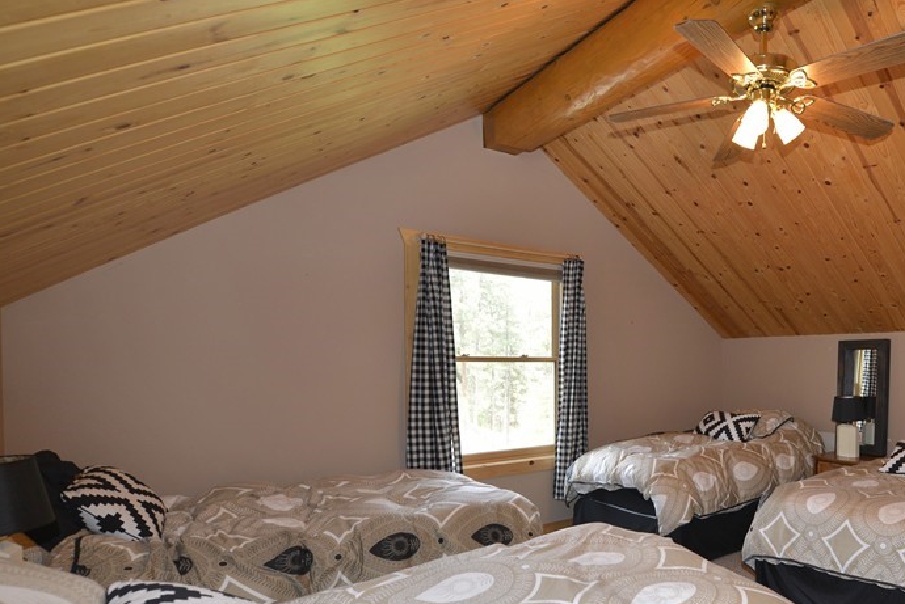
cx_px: 667
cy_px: 379
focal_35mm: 22
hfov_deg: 73.6
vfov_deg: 56.6
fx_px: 553
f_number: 4
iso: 500
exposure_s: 1/60
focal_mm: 14
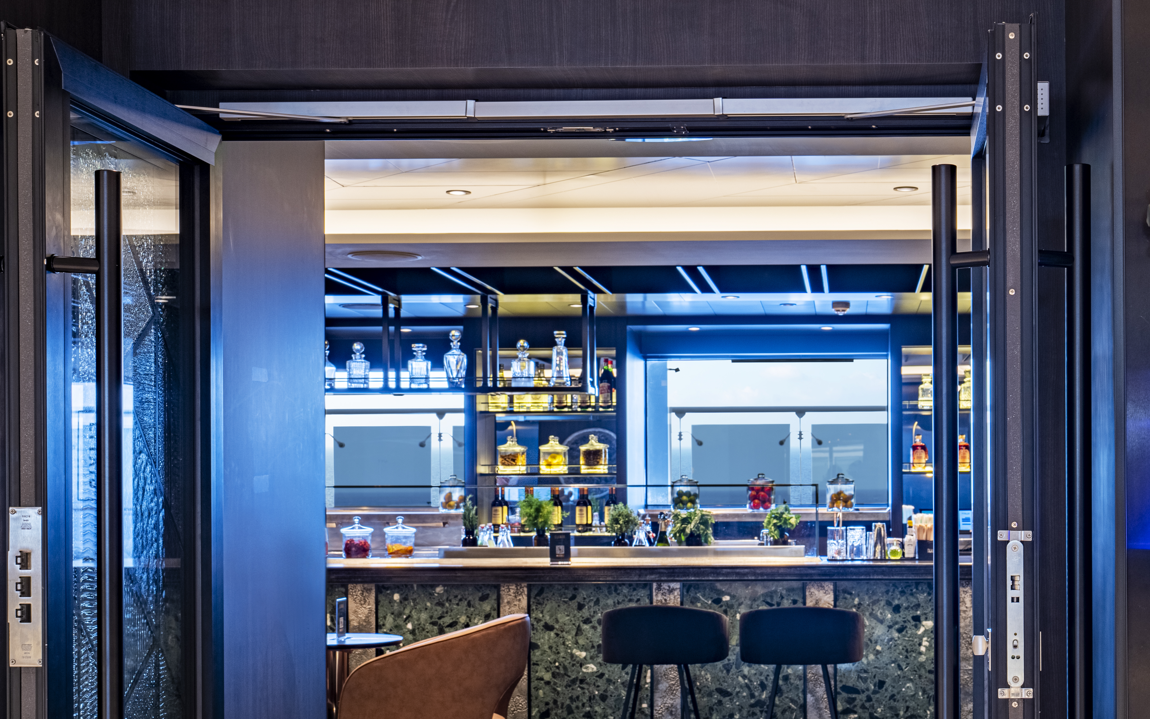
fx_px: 1849
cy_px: 495
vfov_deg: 21.9
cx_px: 826
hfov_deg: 34.0
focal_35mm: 59
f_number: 9
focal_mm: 33
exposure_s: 1/20
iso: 200
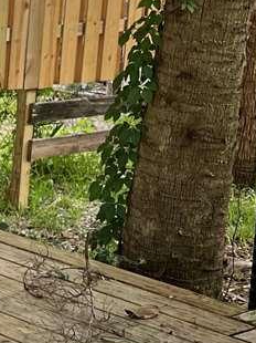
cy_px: 138
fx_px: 1274
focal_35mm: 129
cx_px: -318
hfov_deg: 10.2
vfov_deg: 15.3
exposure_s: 1/363
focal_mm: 5.1
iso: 50
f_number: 1.6
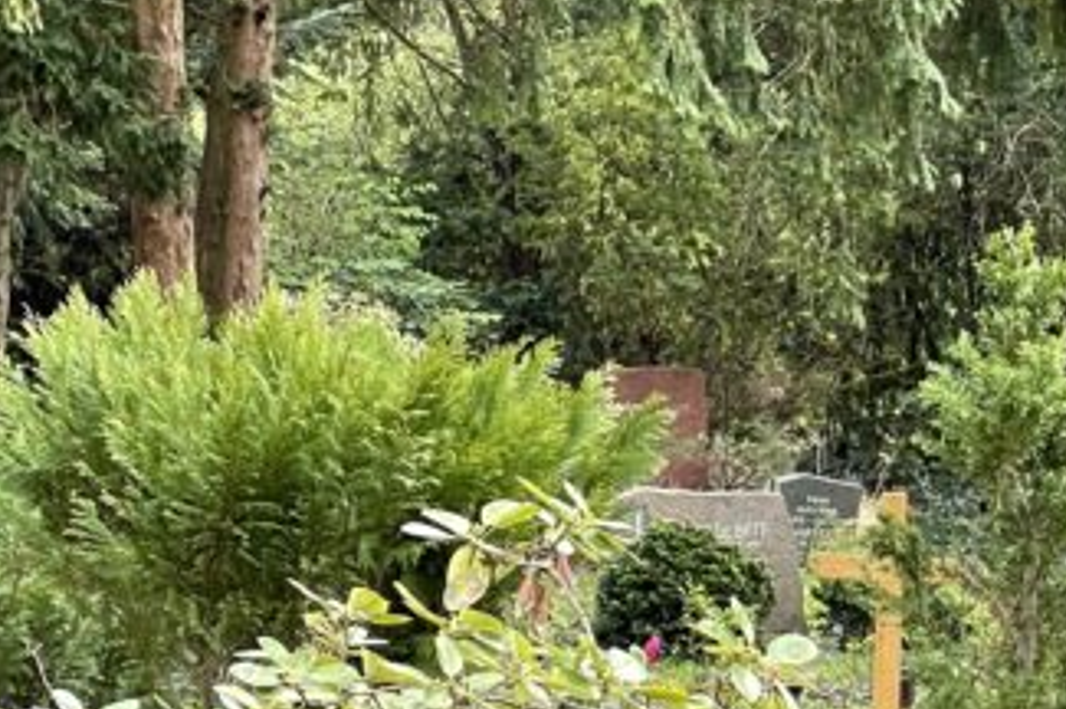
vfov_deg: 6.5
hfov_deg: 9.8
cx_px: 676
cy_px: 322
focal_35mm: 210
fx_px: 6212
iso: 20
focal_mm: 7.5
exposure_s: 1/145
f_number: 2.2
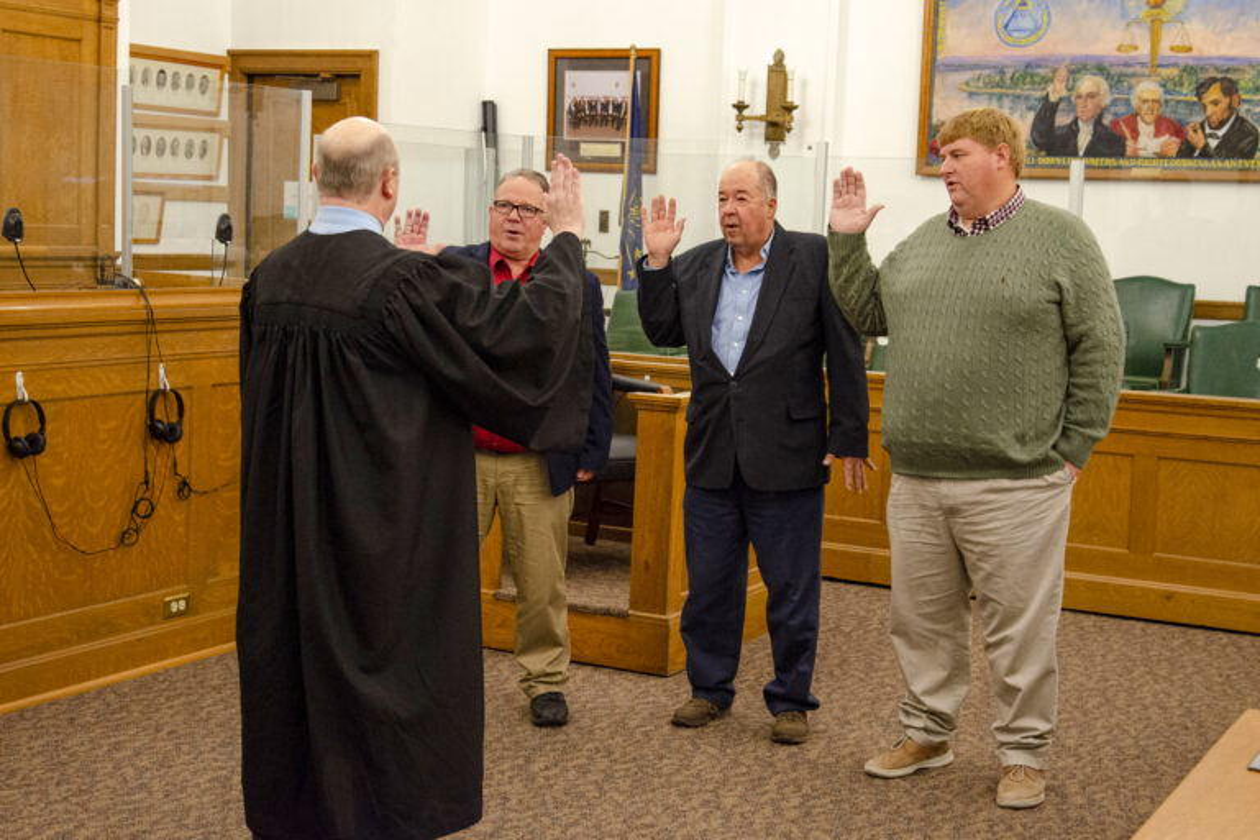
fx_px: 1890
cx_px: 630
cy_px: 420
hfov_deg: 36.9
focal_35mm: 54
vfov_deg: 25.1
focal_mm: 36
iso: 1250
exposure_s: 1/80
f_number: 4
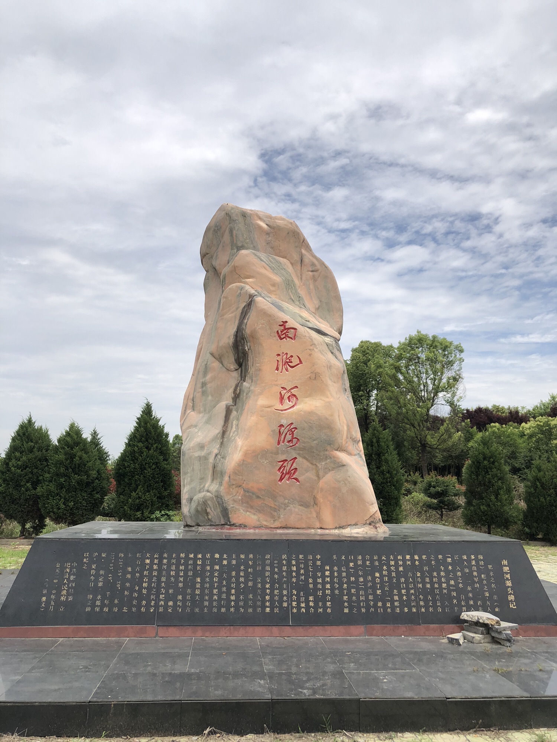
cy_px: 371
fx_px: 601
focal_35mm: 28
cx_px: 278
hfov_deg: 49.7
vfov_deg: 63.4
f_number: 1.8
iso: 25
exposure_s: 1/2667
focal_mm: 4
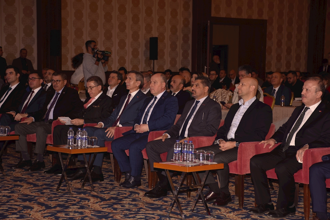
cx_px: 165
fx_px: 825
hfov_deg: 22.6
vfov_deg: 15.2
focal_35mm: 90
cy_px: 110
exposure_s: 1/60
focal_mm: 60
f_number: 5
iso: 200
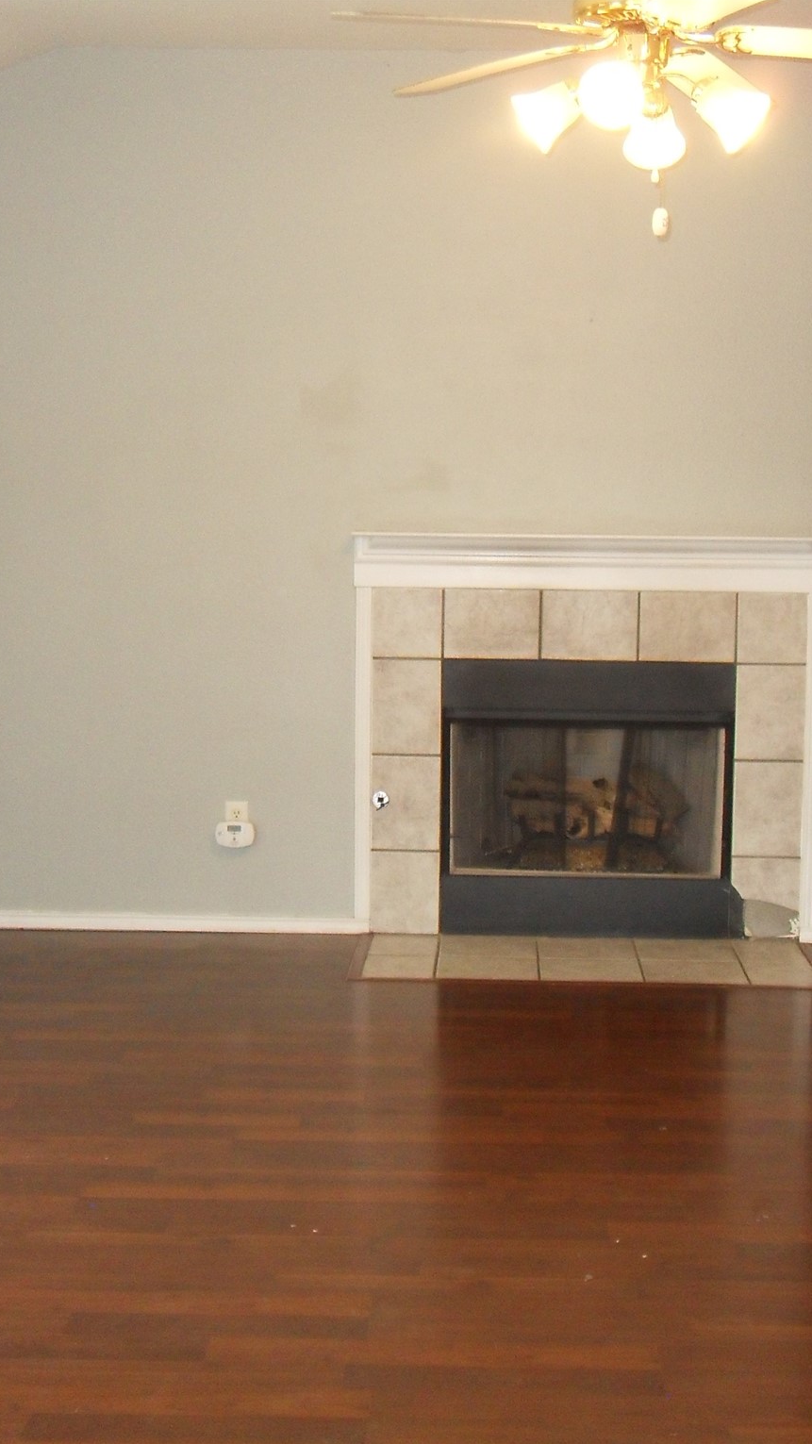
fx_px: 1952
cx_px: 431
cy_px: 721
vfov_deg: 40.6
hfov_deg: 23.5
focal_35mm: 51
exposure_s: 1/45
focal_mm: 6.3
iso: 320
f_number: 3.5
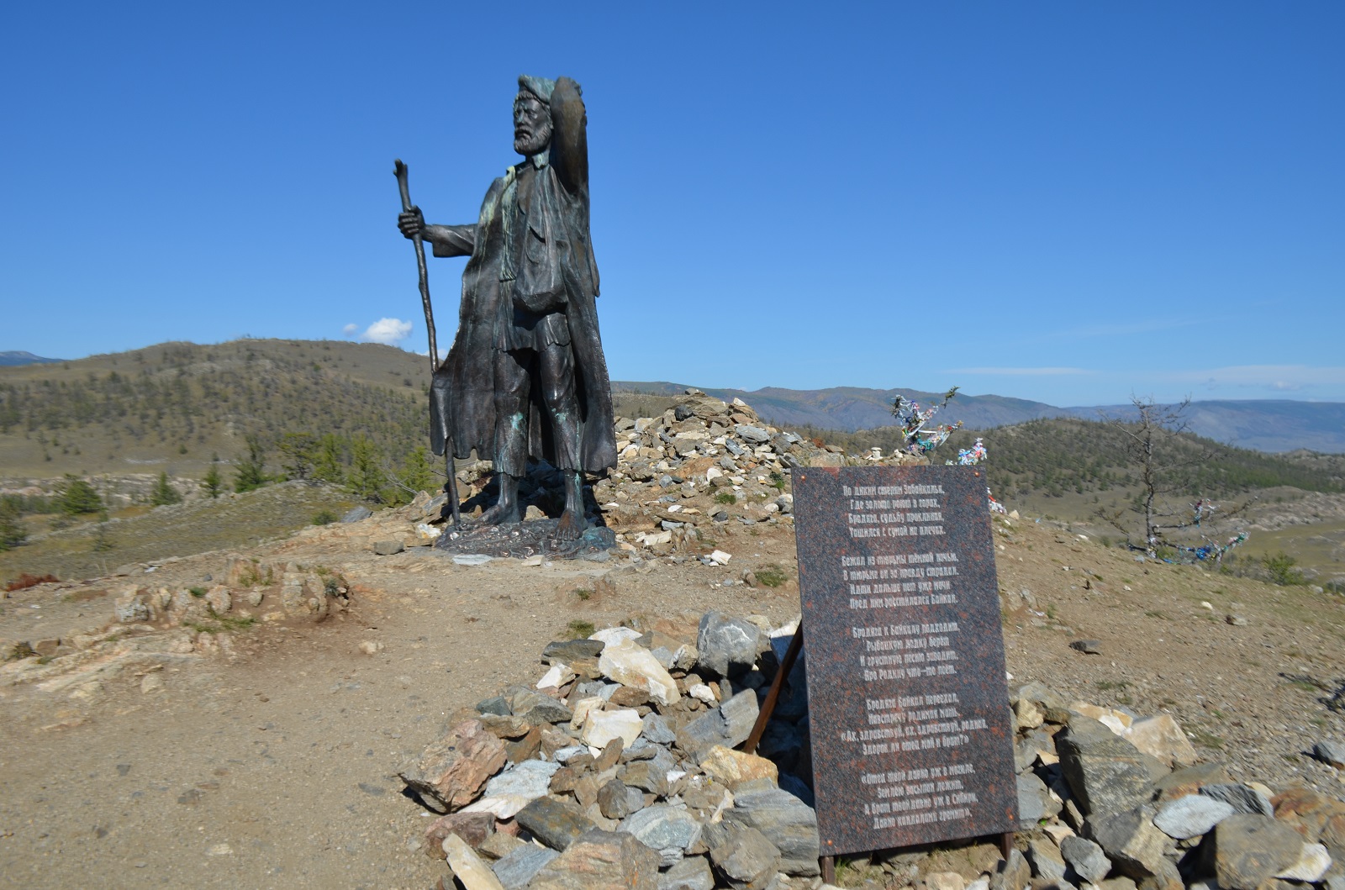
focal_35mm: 27
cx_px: 672
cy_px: 445
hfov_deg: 67.5
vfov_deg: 47.7
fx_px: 1006
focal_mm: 18
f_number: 9
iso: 100
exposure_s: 1/320
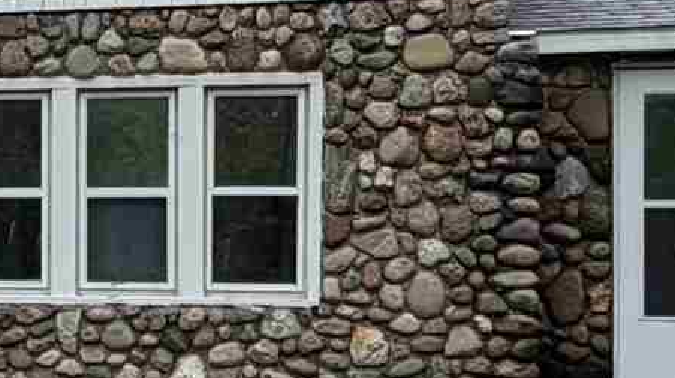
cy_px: 244
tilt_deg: -0.4
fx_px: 1860
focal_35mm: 104
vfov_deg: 11.6
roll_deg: +0.8
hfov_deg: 17.9
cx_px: -392
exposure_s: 1/502
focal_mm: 2.22
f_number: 2.2
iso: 50
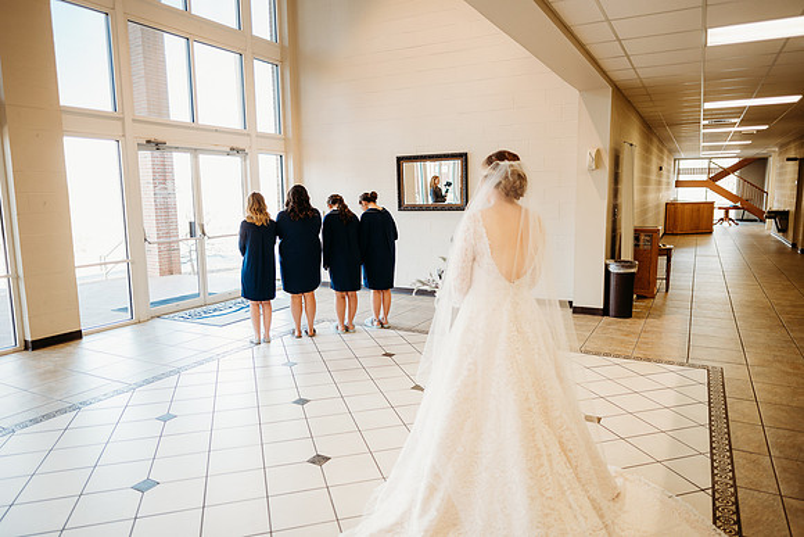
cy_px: 268
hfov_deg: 73.7
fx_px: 536
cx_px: 402
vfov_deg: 53.2
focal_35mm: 24
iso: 400
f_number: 1.8
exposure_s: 1/160
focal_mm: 24
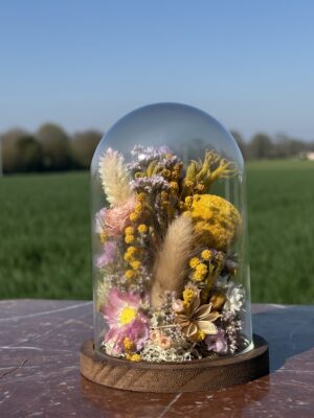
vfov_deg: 36.8
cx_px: 157
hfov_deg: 28.0
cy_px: 209
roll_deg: +1.5
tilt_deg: -4.8
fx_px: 629
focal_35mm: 52
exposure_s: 1/4630
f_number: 1.6
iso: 50
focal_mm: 5.96
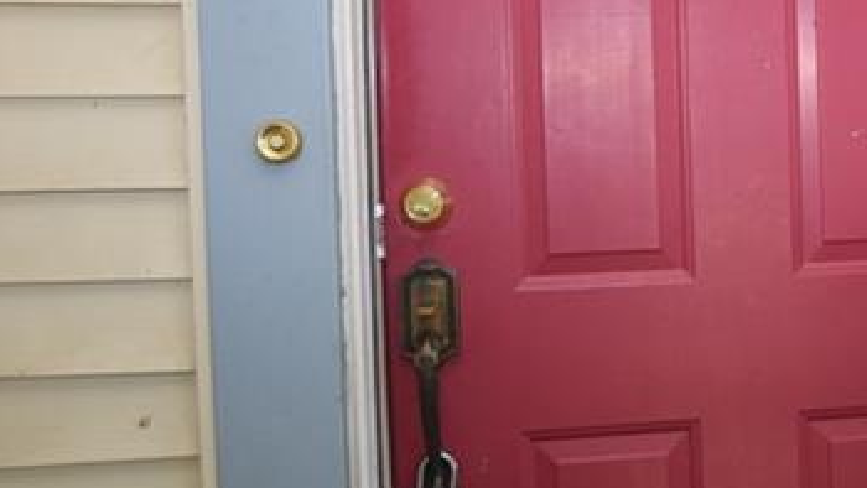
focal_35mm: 46
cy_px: 162
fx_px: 1058
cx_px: 827
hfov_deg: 40.2
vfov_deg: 25.8
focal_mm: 10
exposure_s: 1/100
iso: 800
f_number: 5
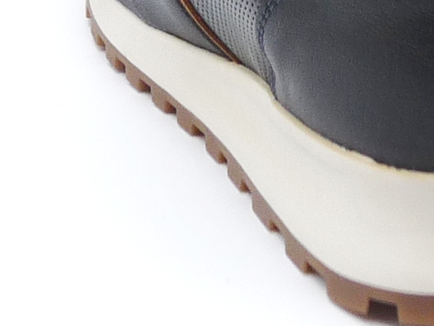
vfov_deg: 9.6
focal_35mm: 152
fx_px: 1907
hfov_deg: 12.9
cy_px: -77
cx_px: 401
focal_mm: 4.9
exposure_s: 1/200
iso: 100
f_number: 4
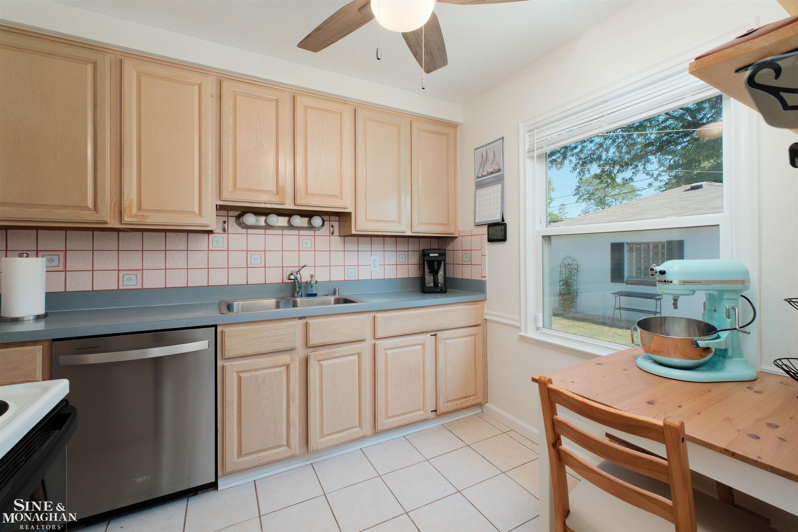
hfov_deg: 100.4
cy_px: 266
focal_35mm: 15
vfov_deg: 77.3
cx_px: 399
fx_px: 332
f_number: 8
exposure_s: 1/250
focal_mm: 10
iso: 640
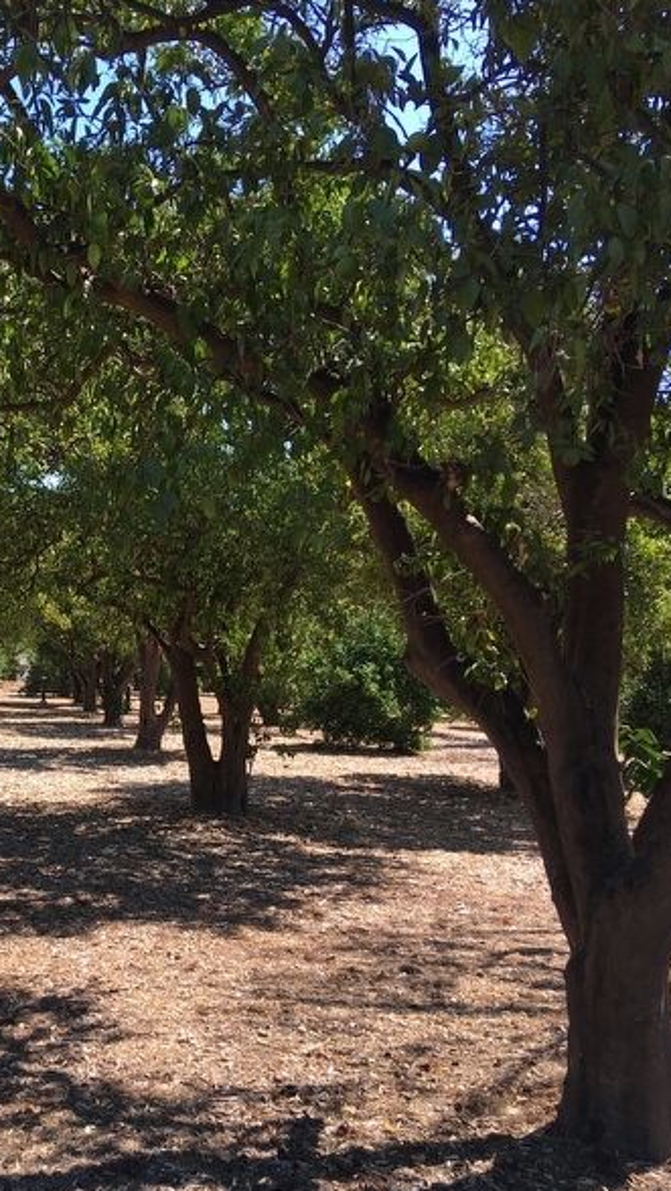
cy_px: 591
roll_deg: -1.9
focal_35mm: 43
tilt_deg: +1.9
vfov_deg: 47.3
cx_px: 34
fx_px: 1359
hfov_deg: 26.5
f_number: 2.2
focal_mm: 4.15
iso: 25
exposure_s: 1/434
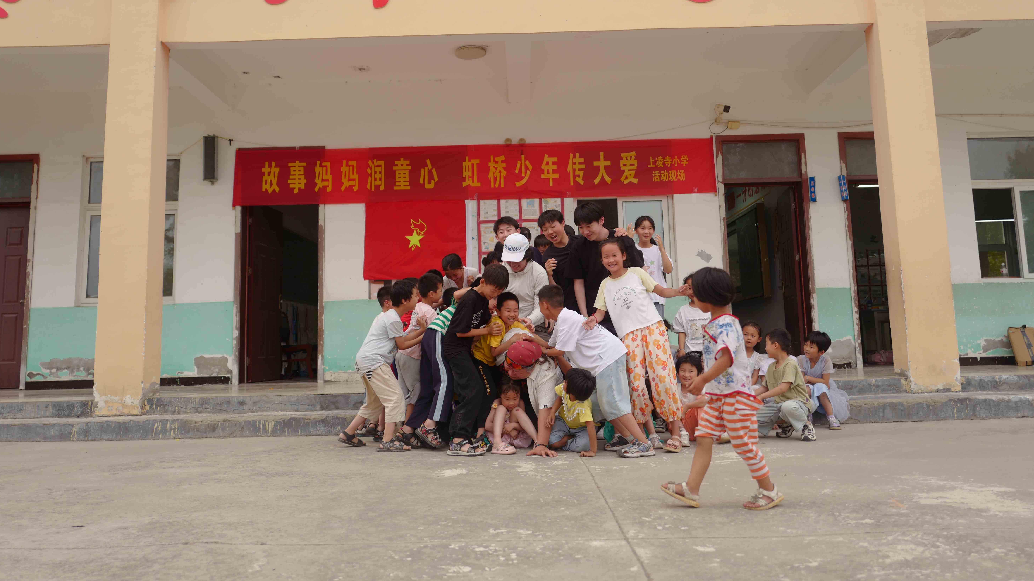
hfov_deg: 64.3
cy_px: 241
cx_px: 524
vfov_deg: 38.8
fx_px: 823
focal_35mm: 30
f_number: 2
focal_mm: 28
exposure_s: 1/1250
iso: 125
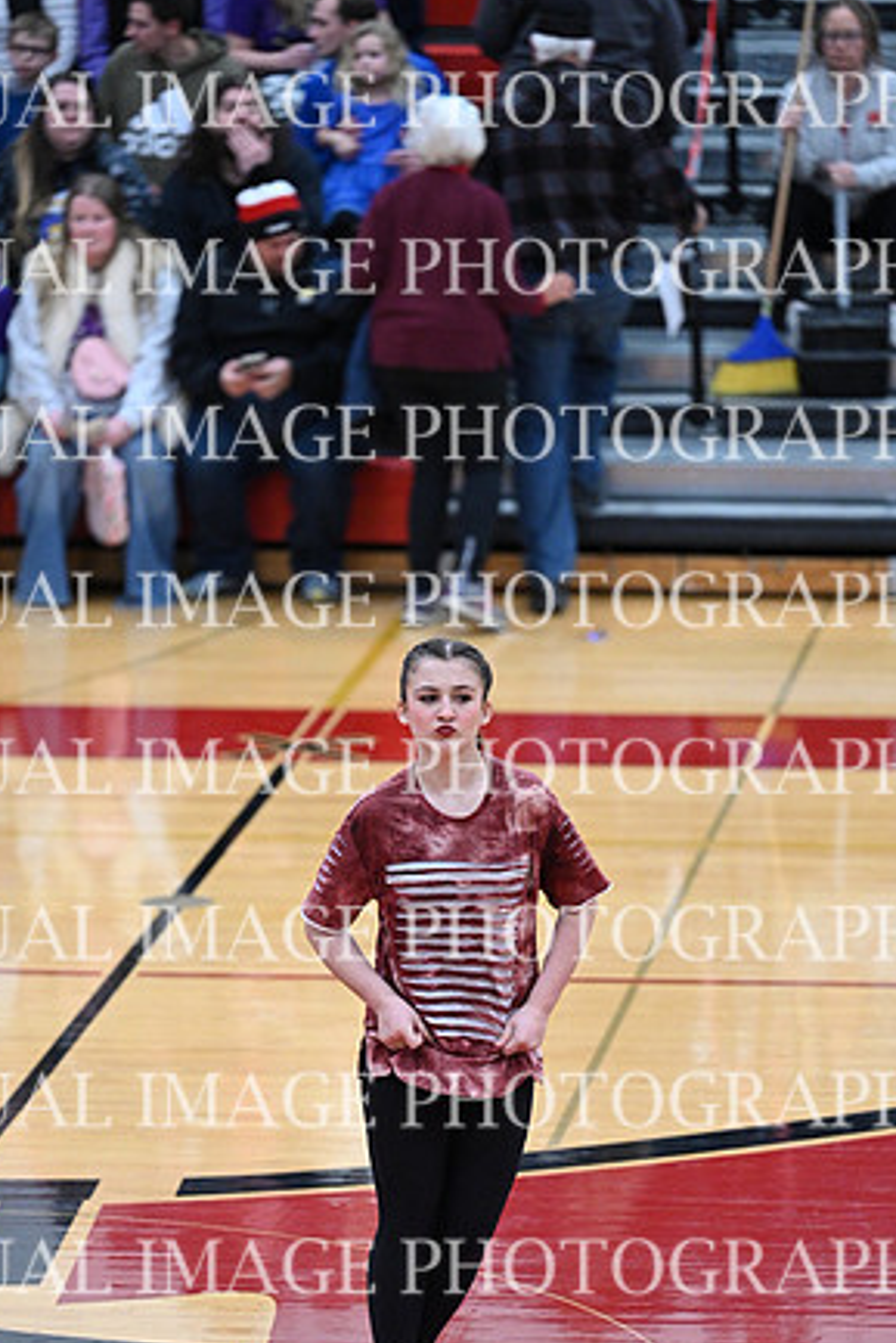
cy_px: 850
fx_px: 8989
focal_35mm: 241
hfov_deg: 5.7
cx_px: 380
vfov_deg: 8.5
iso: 4000
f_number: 2.8
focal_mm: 180
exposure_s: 1/400
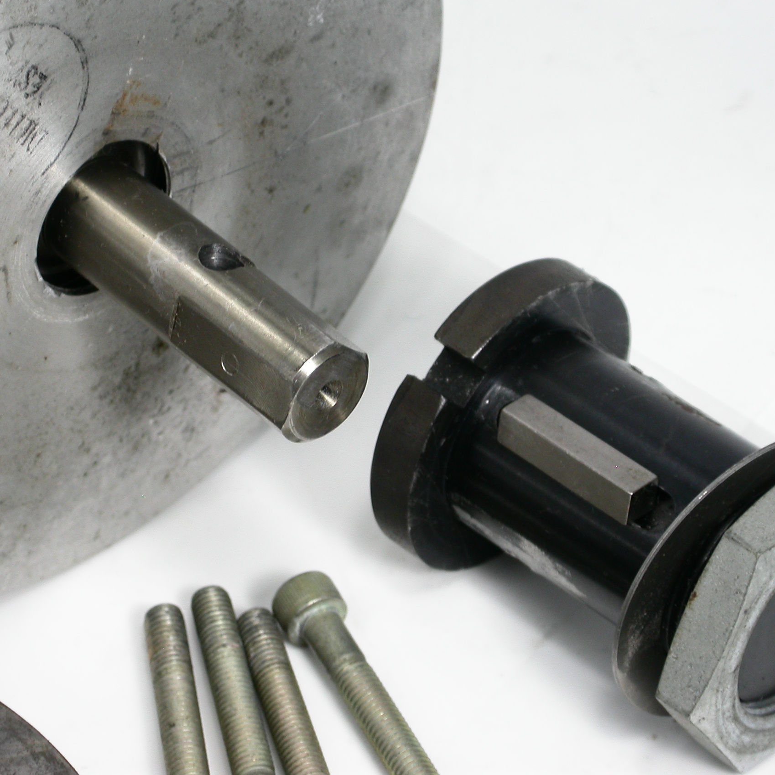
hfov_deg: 9.6
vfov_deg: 9.6
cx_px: 343
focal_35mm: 182
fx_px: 4610
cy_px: 387
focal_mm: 32
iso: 100
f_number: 5.1
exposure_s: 1/30
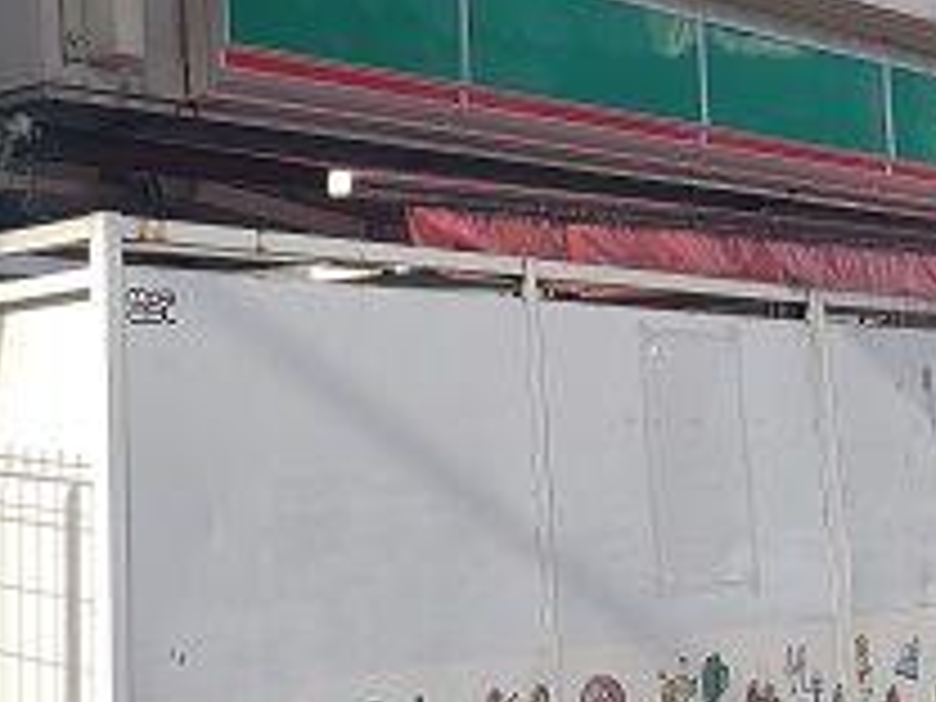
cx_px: 495
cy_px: 94
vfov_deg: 18.2
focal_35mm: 80
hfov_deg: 24.4
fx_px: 2163
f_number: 2.4
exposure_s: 1/649
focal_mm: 4.3
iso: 50
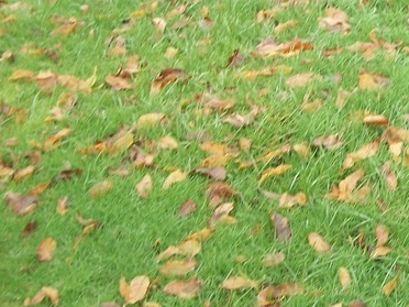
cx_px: 556
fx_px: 1040
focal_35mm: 88
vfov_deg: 16.7
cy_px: 59
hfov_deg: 20.1
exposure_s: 1/160
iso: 80
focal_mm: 5.7
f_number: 2.9
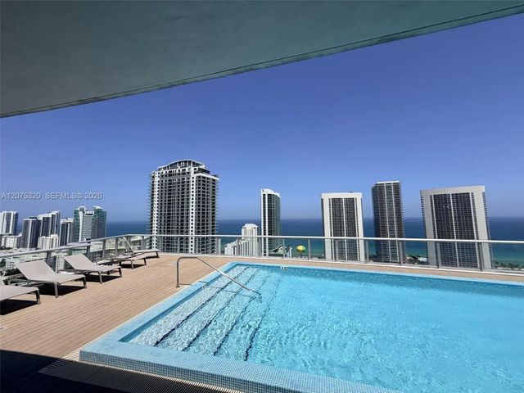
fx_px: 212
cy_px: 196
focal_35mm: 14
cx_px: 262
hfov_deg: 102.1
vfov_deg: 85.7
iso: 20
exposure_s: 1/1431
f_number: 2.2
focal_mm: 2.22
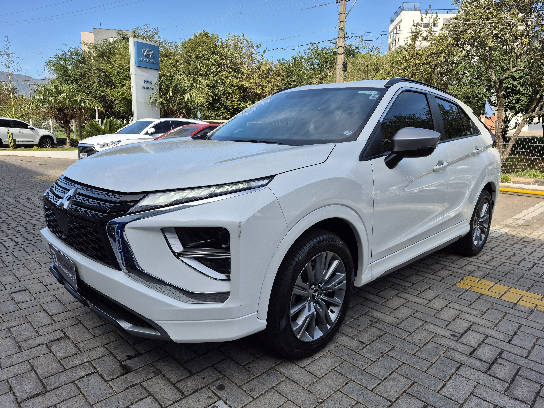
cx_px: 272
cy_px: 204
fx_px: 361
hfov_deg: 73.9
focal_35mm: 23
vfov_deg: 58.9
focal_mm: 5.4
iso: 25
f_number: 1.8
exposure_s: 1/830
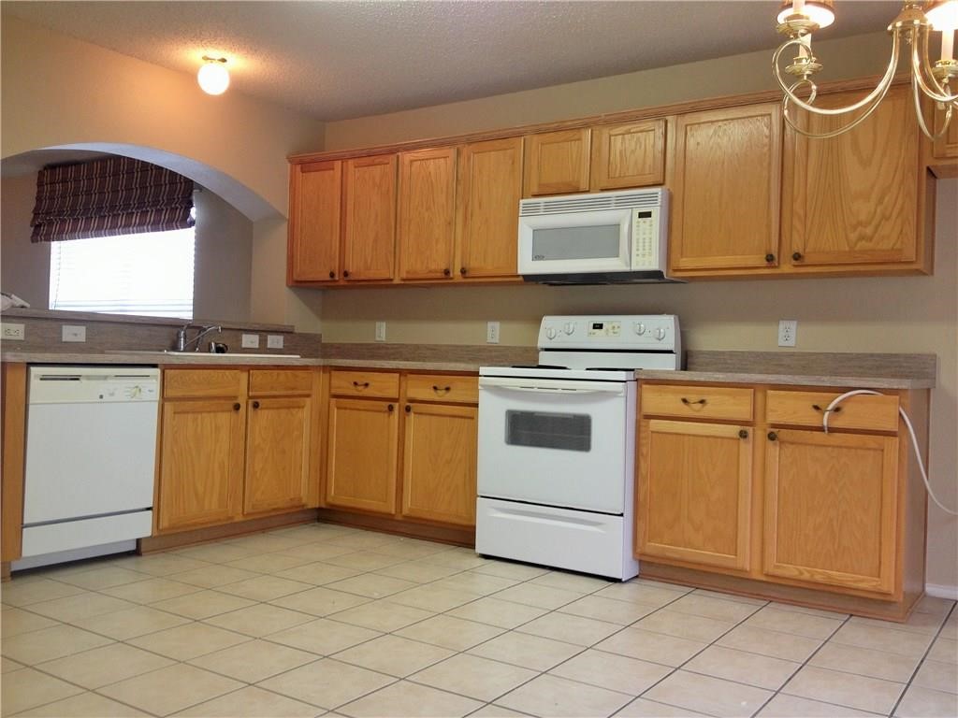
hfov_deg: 52.6
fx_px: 969
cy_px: 359
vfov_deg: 40.7
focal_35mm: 35
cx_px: 479
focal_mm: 4.28
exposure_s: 1/20
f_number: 2.4
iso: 64
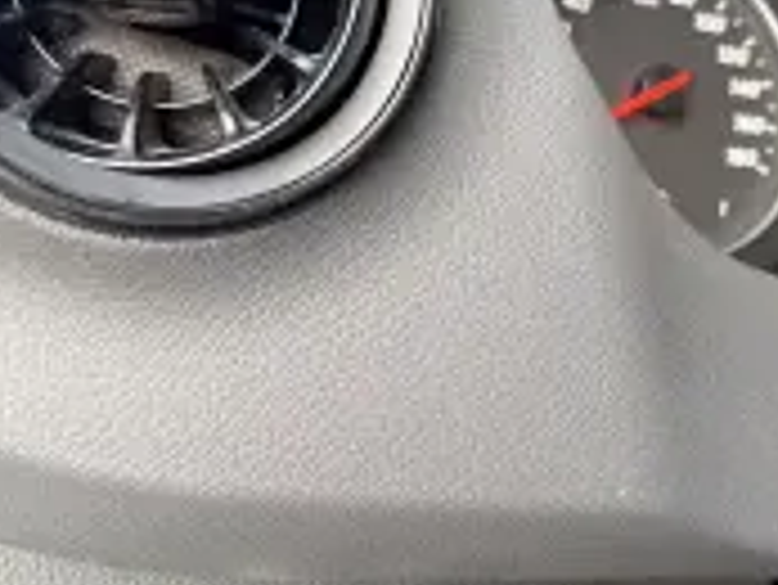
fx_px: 1125
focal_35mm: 50
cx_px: 648
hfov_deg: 36.6
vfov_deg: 29.1
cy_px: 256
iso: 100
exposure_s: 1/126
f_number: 1.78
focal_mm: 6.76
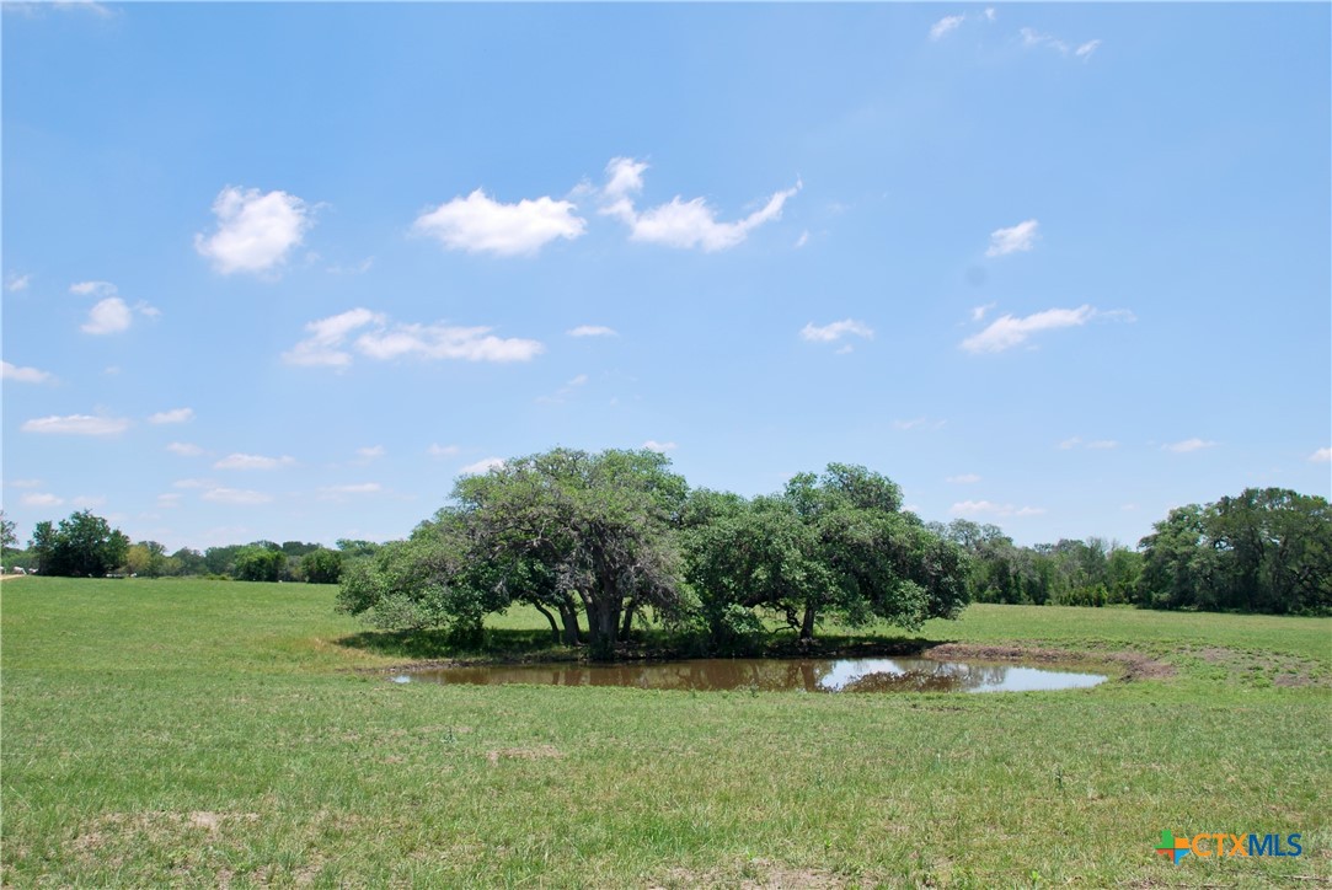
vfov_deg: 40.0
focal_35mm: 33
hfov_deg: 57.2
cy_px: 445
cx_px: 666
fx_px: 1222
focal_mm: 22
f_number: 8
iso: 100
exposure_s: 1/250
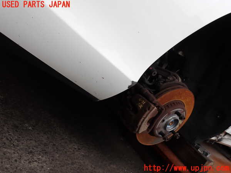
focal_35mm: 30
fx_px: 200
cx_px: 116
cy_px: 86
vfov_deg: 46.8
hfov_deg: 60.0
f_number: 3.2
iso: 100
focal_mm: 5.4
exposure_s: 1/500
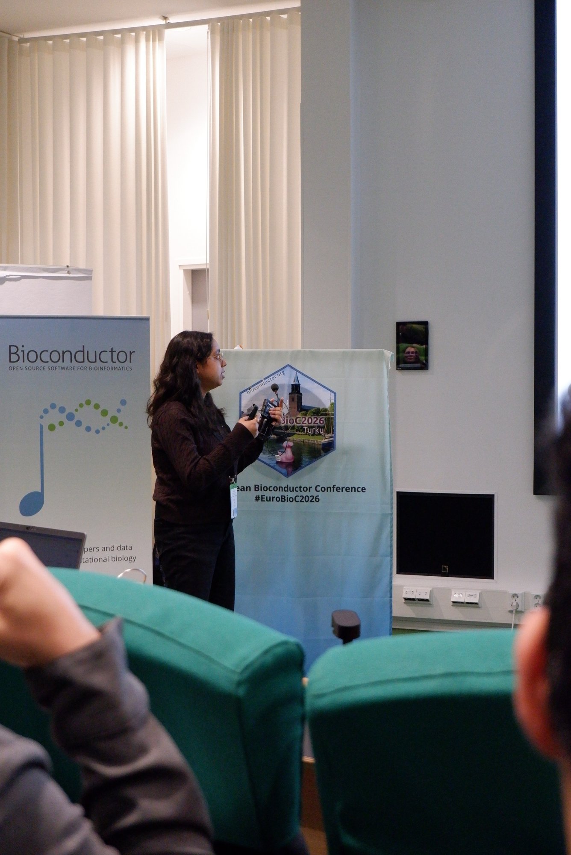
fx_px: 1259
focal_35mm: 53
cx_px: 286
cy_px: 428
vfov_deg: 37.5
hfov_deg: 25.6
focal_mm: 35.3
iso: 6400
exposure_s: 1/180
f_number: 5
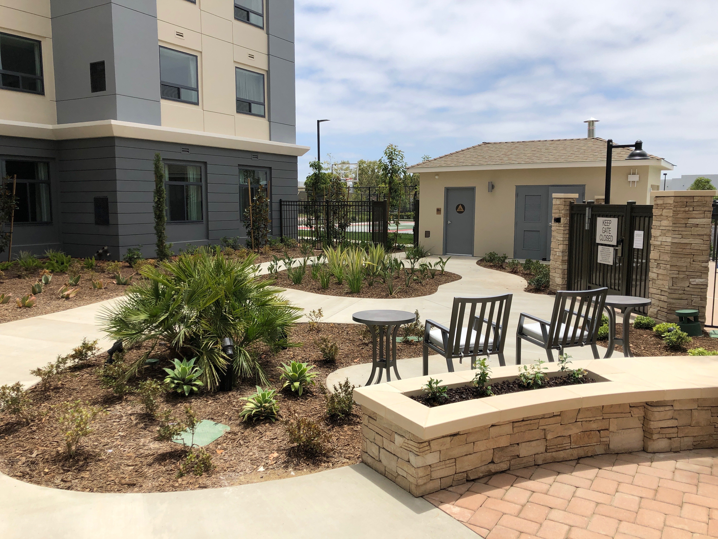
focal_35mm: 28
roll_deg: +0.2
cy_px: 270
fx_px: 581
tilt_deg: -6.7
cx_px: 359
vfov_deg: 49.7
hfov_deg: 63.4
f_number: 1.8
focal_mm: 3.99
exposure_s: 1/3003
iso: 25
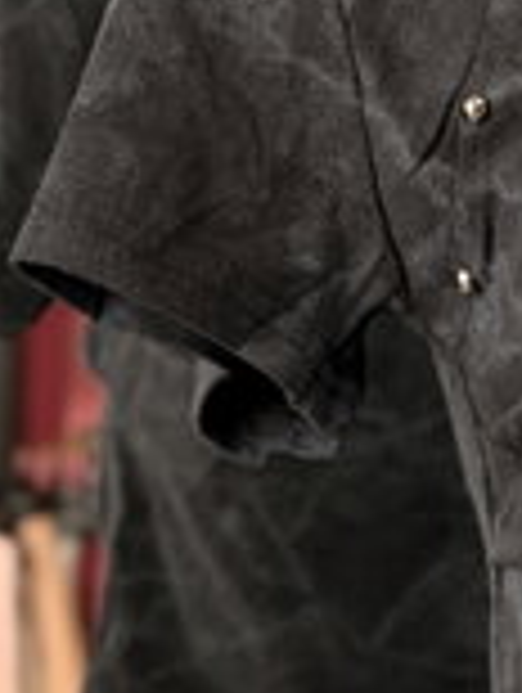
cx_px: 896
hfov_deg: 8.7
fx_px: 3328
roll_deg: +0.9
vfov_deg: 11.9
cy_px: 344
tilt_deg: -5.9
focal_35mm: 166
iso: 200
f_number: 1.78
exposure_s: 1/114
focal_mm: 6.76
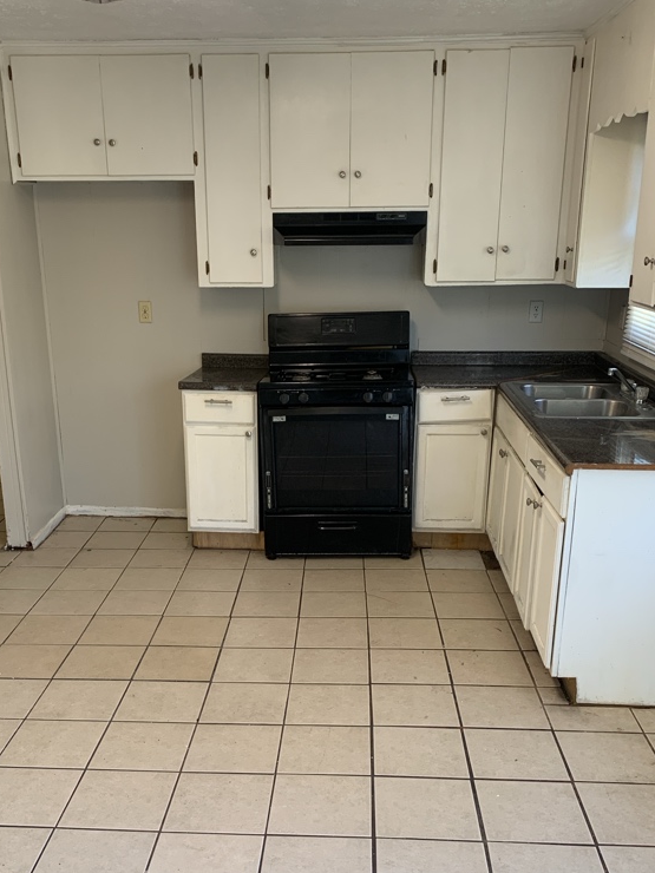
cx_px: 315
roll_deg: +0.0
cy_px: 545
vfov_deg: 50.8
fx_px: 908
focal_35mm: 36
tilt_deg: -18.8
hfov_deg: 39.7
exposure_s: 1/60
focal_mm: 4.25
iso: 64
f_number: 1.8
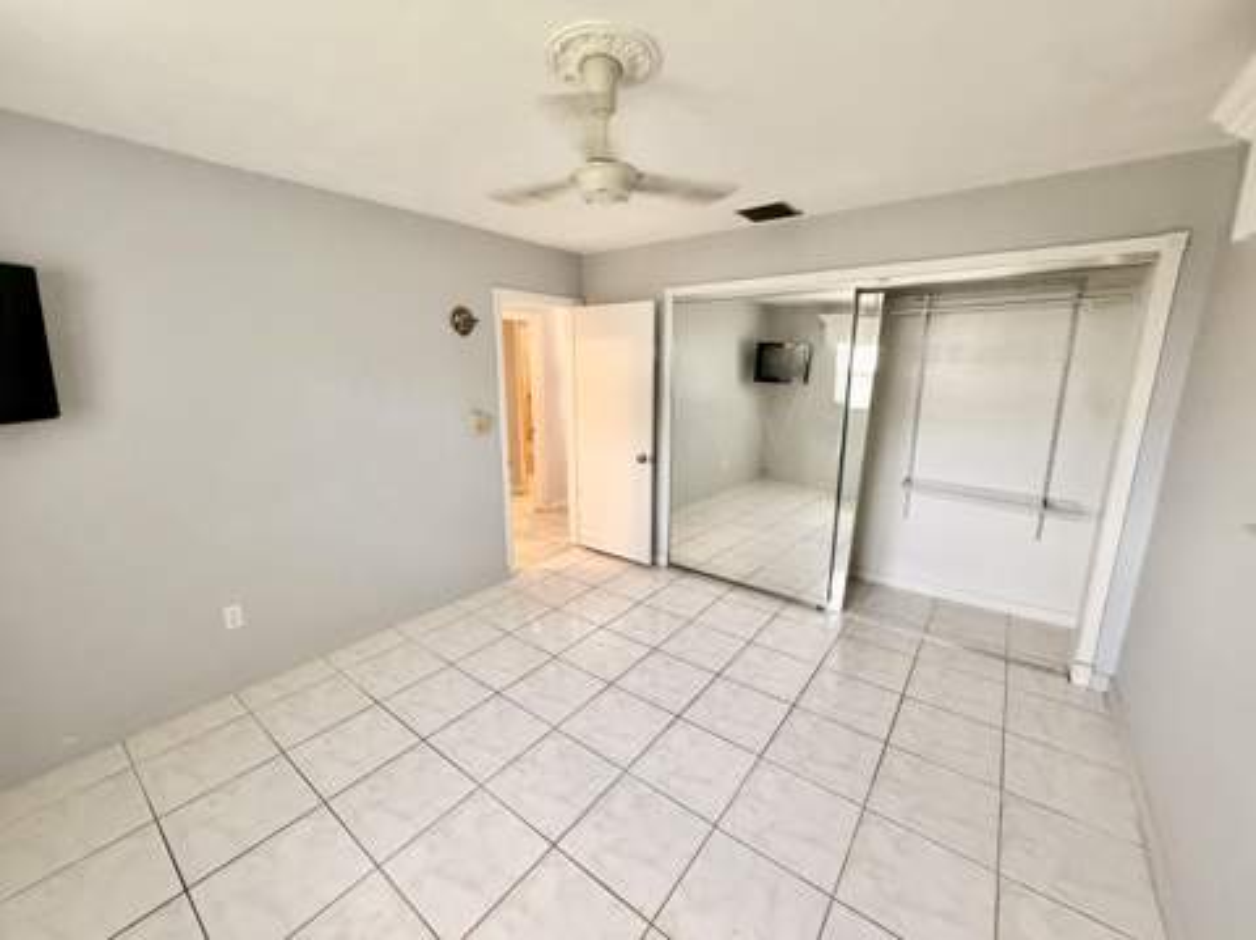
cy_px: 470
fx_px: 507
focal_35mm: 14
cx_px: 628
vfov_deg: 85.6
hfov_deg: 102.1
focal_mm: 2.22
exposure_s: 1/60
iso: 500
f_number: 2.2
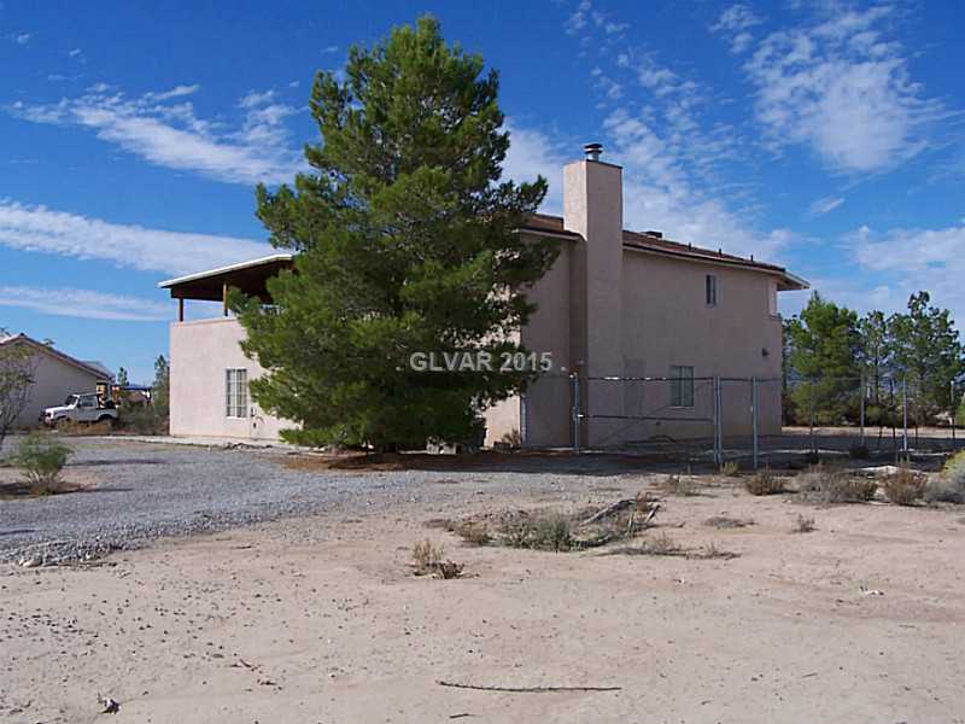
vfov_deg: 37.7
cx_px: 482
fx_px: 1059
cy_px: 362
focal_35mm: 38
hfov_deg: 49.0
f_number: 5.6
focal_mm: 6.3
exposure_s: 1/750
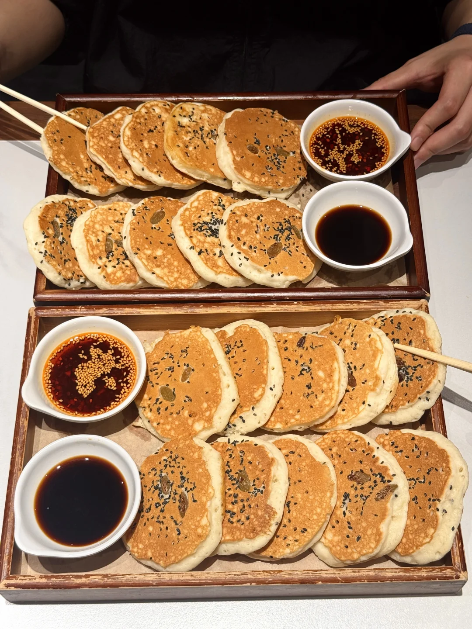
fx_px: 873
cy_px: 314
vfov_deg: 39.7
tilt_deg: -60.0
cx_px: 236
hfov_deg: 30.3
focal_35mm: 48
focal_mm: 6.76
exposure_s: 1/100
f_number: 1.78
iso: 50
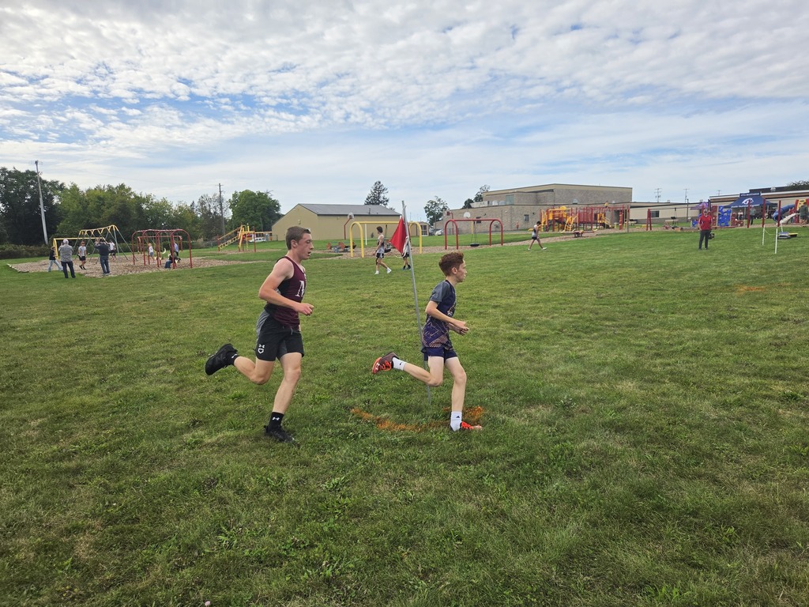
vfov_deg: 58.9
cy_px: 304
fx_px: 538
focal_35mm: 23
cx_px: 404
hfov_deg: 73.9
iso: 80
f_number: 1.8
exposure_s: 1/3967
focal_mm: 5.4
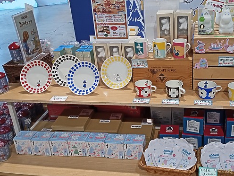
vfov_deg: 32.8
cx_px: 144
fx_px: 297
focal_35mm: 44
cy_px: 79
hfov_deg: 42.7
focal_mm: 4.05
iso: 142
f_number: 1.8
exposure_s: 1/50
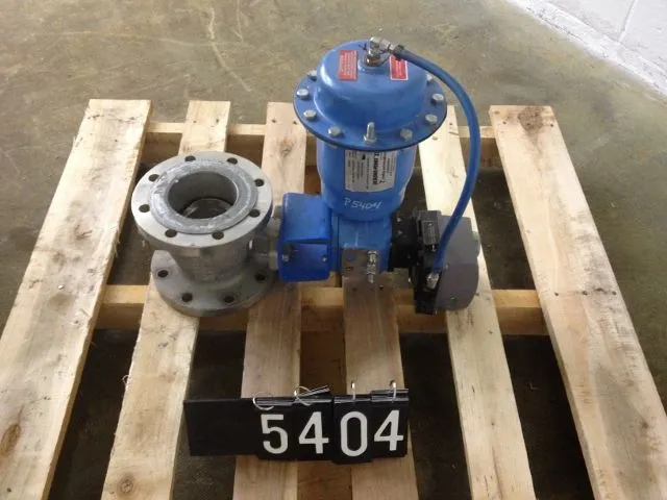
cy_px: 250
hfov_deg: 52.6
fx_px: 674
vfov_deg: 40.7
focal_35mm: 35
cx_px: 334
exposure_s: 1/20
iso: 250
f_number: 2.4
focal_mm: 4.28
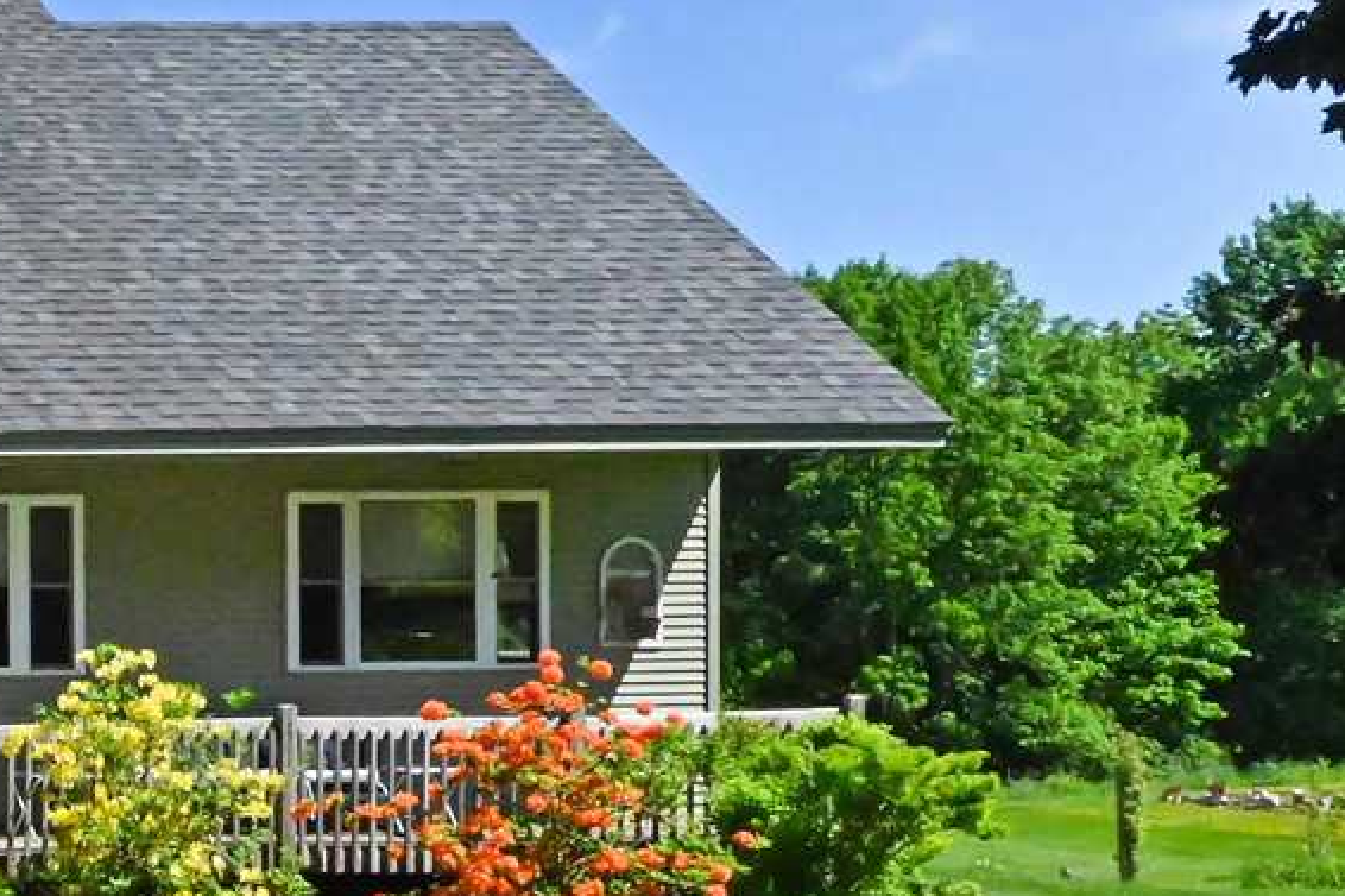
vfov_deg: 17.9
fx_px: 2838
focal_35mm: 76
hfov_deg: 20.9
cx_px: -872
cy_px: 644
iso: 4000
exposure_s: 1/4000
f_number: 14
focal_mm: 14
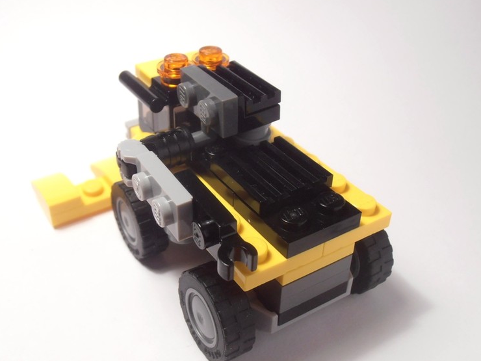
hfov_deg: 42.0
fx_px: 625
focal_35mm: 45
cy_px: 190
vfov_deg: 32.2
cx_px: 218
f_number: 3.9
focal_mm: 6.61
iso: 80
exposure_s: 1/40
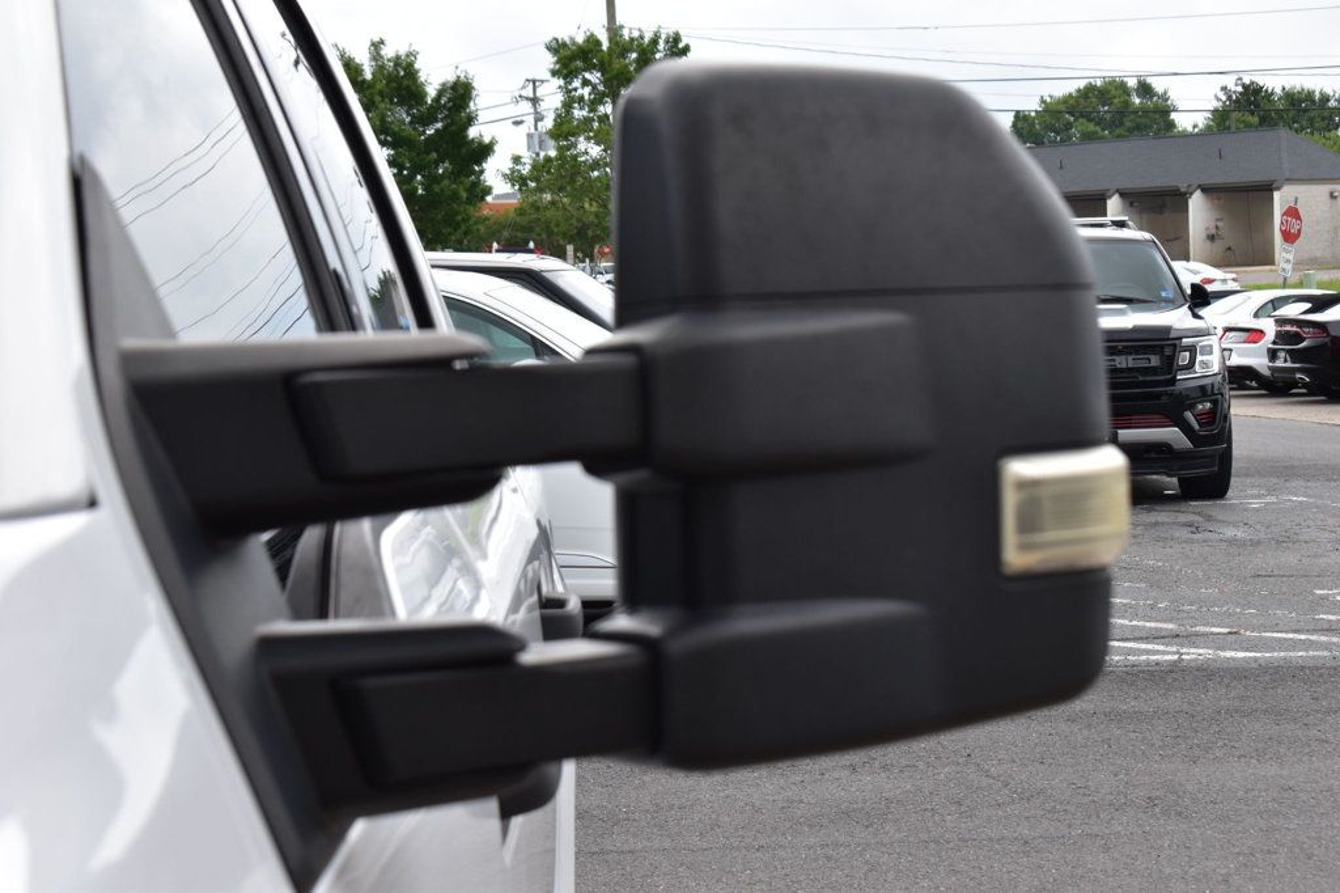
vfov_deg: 16.5
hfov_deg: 24.6
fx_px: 3070
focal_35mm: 82
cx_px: 670
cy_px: 446
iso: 400
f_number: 10
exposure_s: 1/320
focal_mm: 55
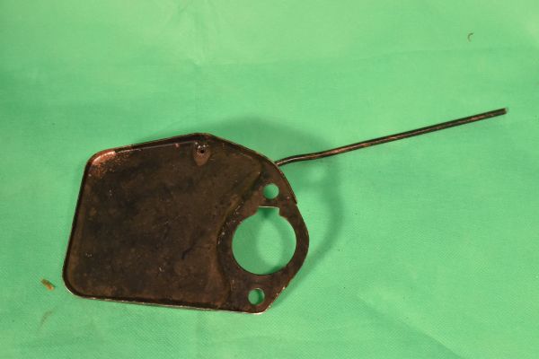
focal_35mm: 60
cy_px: 180
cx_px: 270
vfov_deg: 22.6
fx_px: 898
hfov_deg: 33.4
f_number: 18
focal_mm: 40
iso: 2000
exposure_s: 1/60
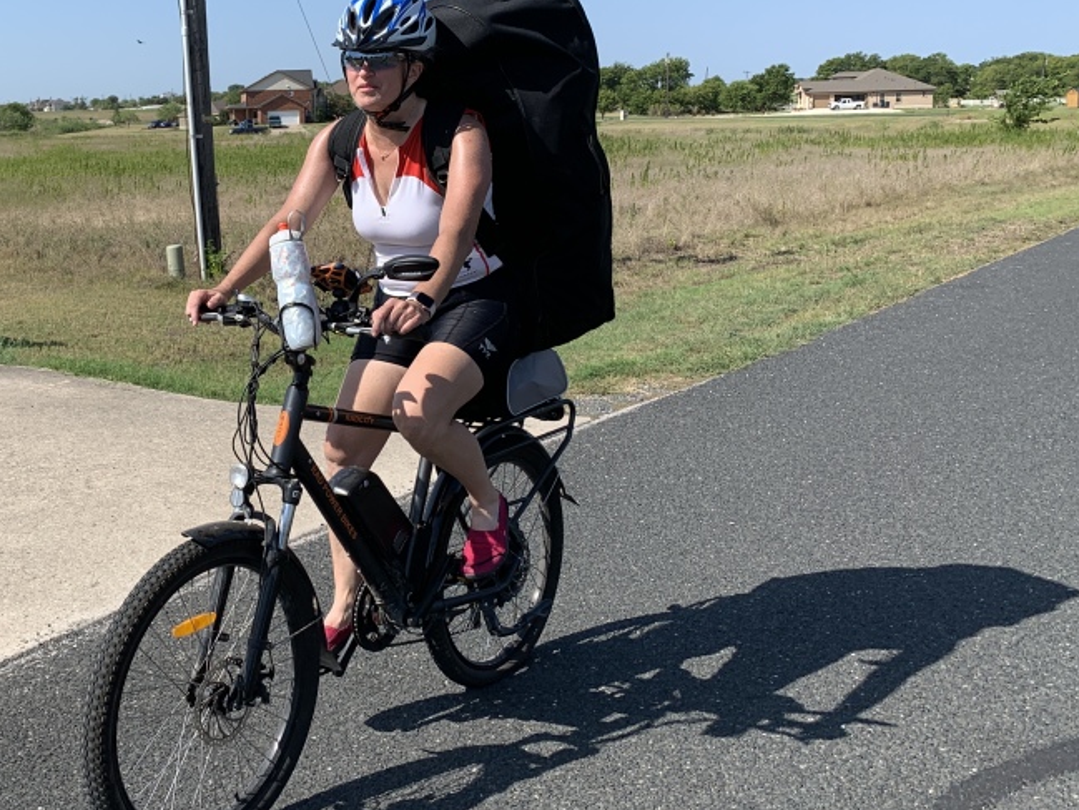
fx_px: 1278
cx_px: 233
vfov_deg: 34.9
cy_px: 283
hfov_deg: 43.8
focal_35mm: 41
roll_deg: +1.9
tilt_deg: -6.0
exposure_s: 1/2114
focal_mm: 4.25
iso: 25
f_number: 1.8
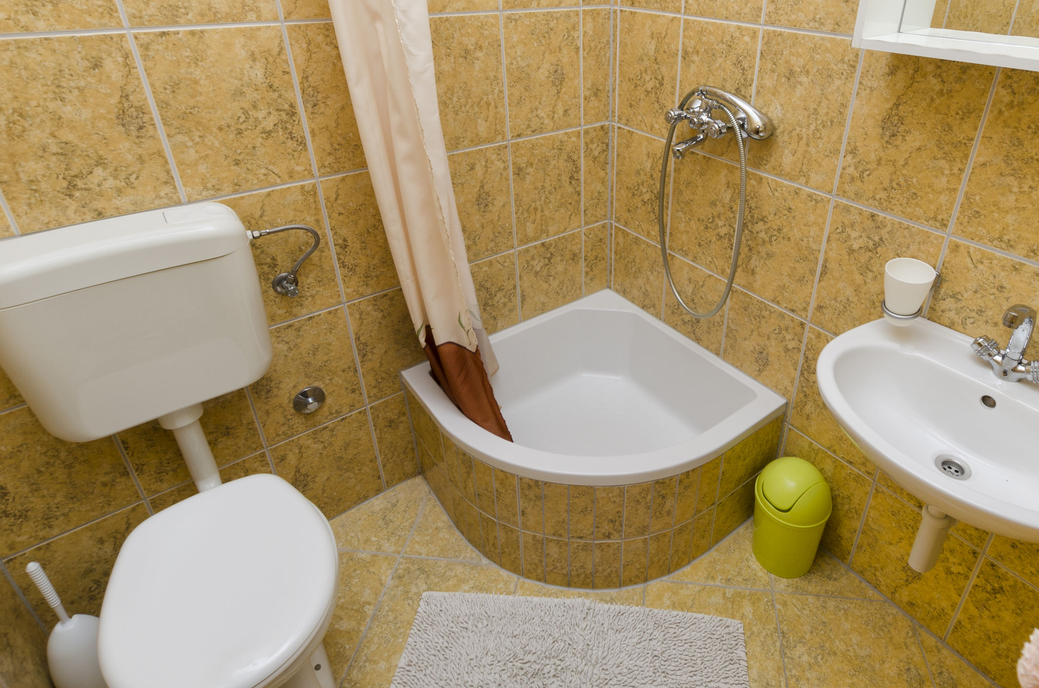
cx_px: 613
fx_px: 576
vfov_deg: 60.9
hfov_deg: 83.3
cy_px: 257
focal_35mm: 20
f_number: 8
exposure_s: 1/160
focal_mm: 10
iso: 100
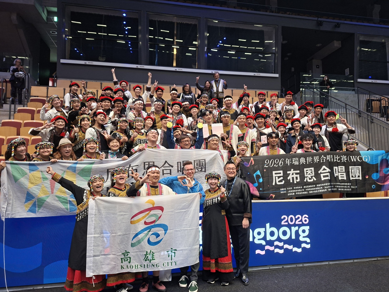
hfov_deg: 73.9
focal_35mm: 23
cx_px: 194
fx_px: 258
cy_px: 146
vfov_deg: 58.9
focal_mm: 5.54
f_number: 1.8
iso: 320
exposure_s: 1/50
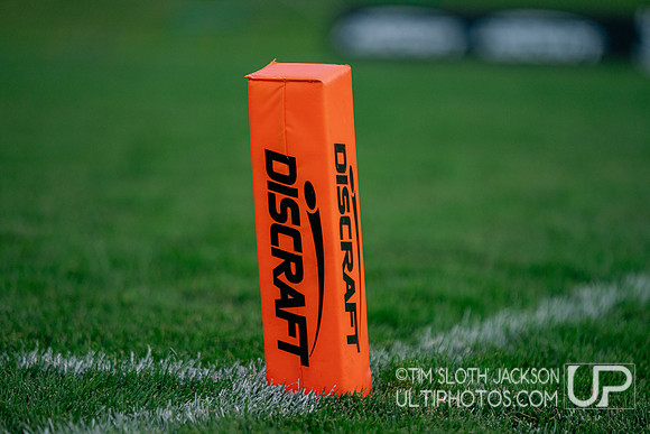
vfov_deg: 6.9
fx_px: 3612
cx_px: 325
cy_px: 217
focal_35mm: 200
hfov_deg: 10.3
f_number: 2.8
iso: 1600
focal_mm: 200
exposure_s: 1/5000
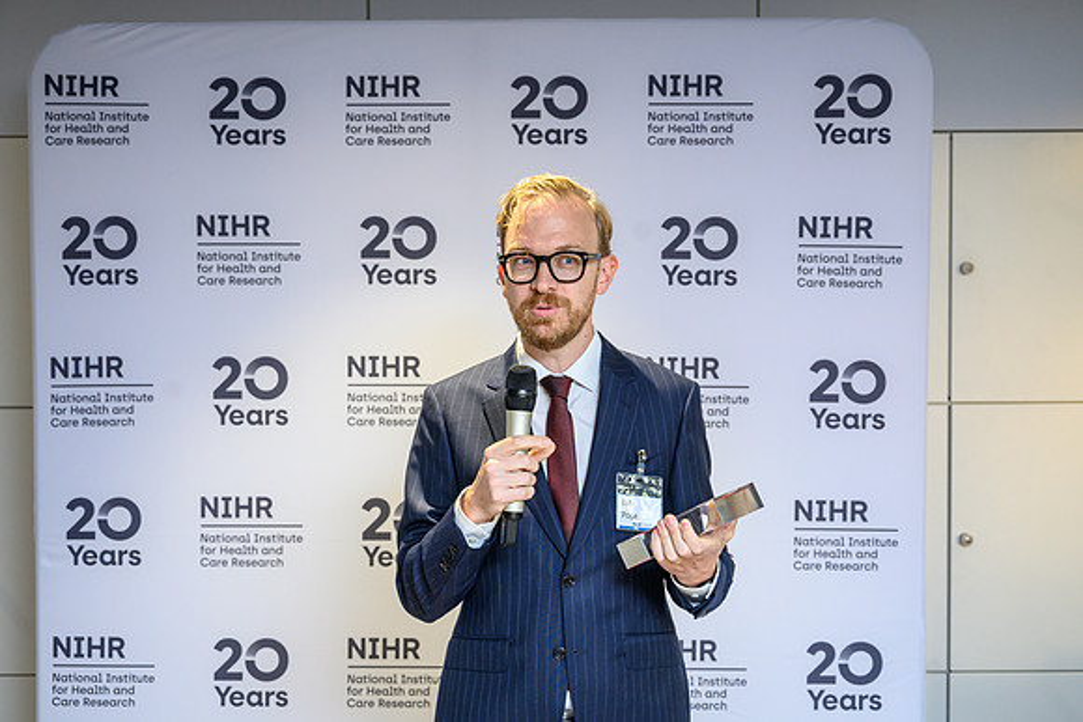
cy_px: 361
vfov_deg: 26.9
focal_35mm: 50
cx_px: 542
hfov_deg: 39.5
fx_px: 1508
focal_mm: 50
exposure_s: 1/200
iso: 3200
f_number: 4.5
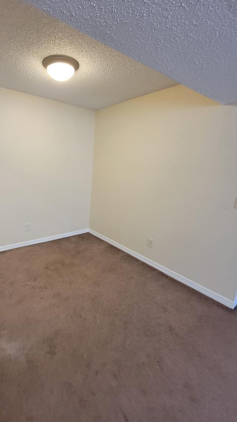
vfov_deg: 103.0
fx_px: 168
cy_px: 207
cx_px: 78
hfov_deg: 68.4
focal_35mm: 15
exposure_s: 1/60
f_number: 2.2
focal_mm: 2.2
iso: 250
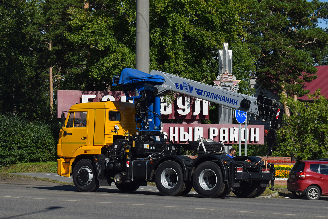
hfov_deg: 24.6
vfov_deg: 16.6
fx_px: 752
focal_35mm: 82
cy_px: 110
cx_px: 164
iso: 100
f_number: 6.3
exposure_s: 1/800
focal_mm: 55
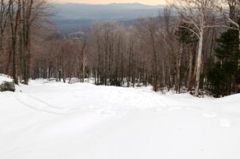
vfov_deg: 32.5
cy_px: 74
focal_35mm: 41
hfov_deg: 47.5
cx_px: 119
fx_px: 273
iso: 200
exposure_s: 1/200
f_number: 7.1
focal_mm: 22
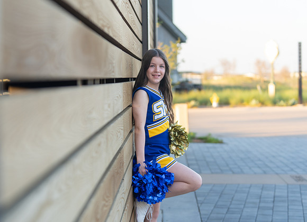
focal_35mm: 76
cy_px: 111
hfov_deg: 26.0
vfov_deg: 19.0
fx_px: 664
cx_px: 154
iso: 250
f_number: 2.8
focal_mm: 70
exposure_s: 1/320
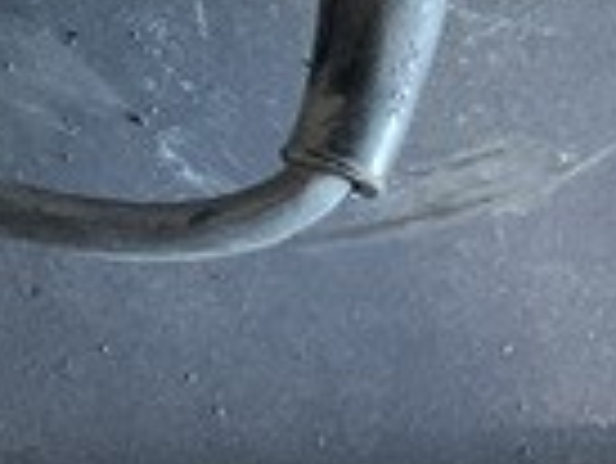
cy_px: -496
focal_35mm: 135
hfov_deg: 13.1
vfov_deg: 10.1
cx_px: -531
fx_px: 2404
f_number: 1.8
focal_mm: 3
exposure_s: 1/33
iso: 200
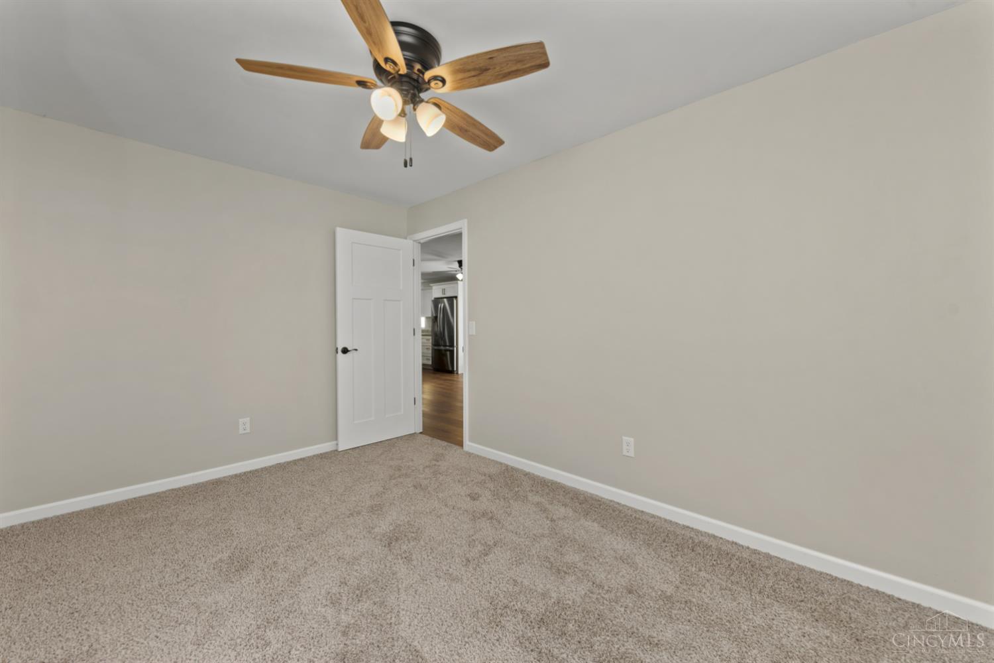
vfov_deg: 81.2
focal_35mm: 14
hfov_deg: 104.3
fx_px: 387
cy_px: 332
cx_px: 497
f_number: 5.6
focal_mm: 14
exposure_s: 1/25
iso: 320
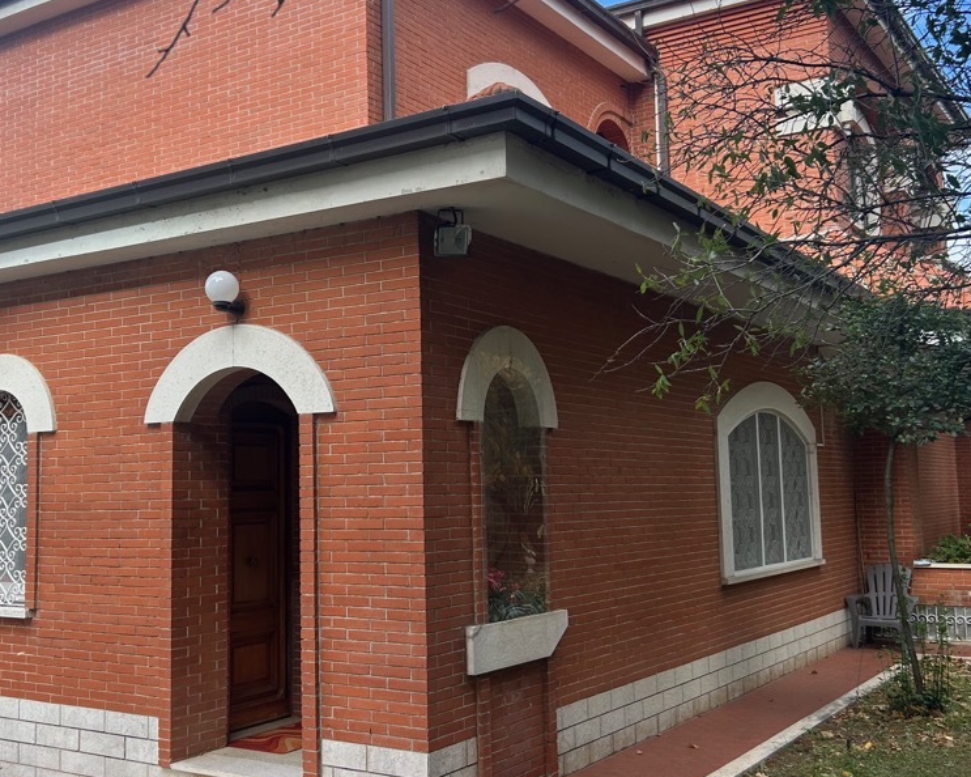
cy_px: 360
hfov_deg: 44.6
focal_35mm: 41
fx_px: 1178
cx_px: 391
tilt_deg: +5.3
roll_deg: +0.5
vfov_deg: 36.5
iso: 50
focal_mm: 5.7
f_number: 1.5
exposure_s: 1/873
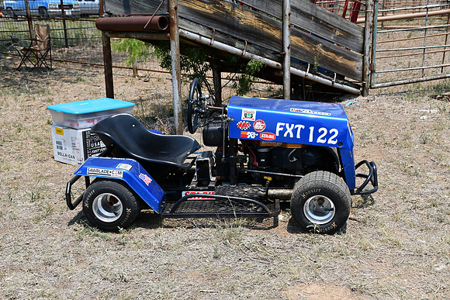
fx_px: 600
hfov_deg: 41.1
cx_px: 225
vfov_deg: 28.1
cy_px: 150
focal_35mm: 48
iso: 100
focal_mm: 32
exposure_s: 1/320
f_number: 9
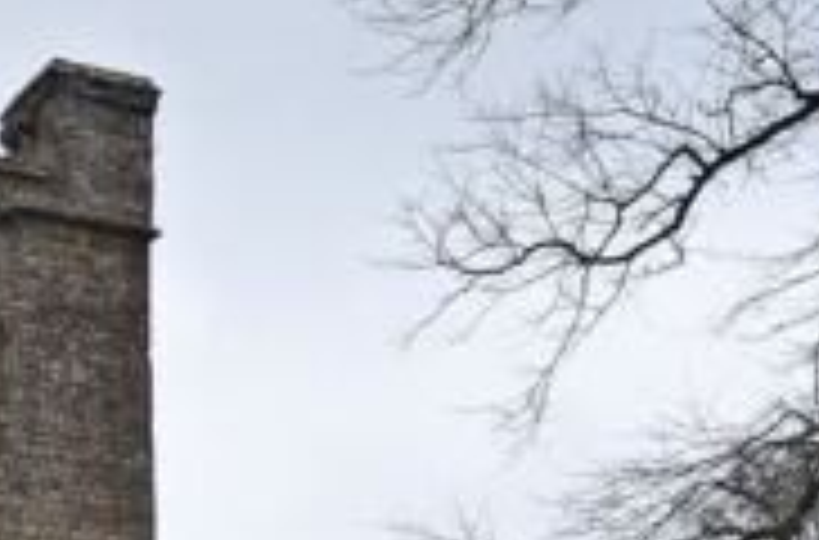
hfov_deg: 21.1
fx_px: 2154
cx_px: 94
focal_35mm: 95
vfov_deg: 13.5
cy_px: 799
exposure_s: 1/80
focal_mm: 18
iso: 400
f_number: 16
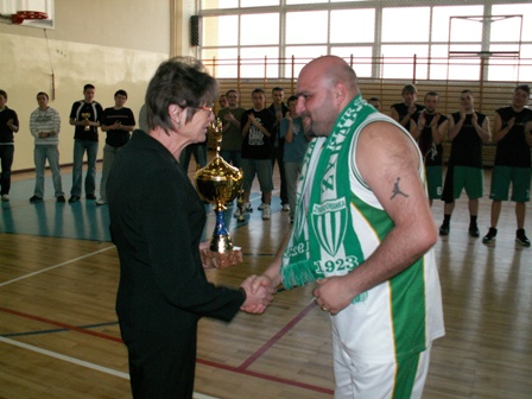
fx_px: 538
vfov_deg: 40.7
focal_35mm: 35
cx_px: 266
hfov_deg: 52.6
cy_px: 200
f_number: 2.8
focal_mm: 5.86
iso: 160
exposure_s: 1/60
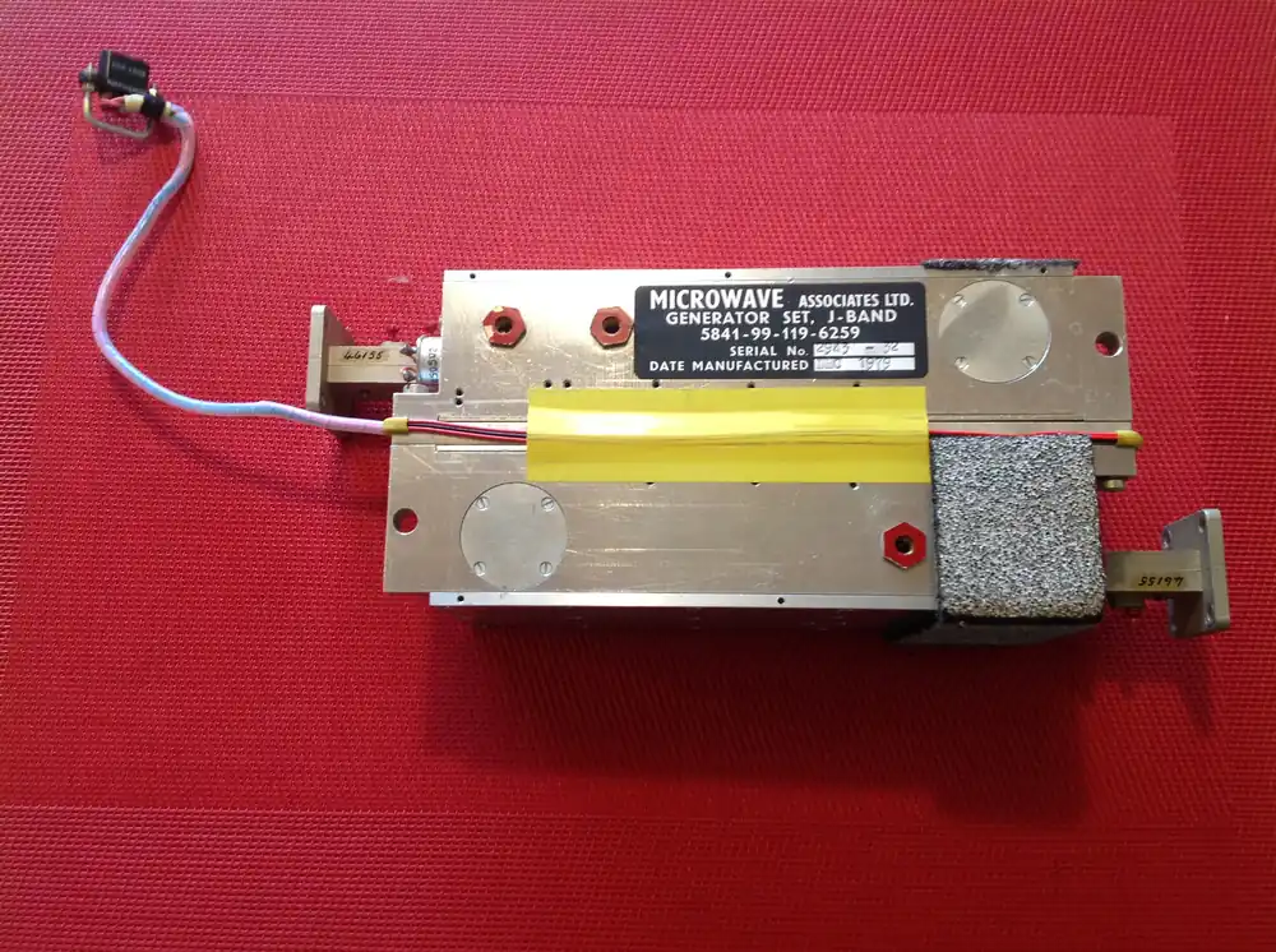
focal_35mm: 35
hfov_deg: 52.7
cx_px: 638
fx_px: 1288
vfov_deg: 40.6
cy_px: 476
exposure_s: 1/15
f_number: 2.4
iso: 80
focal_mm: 4.28
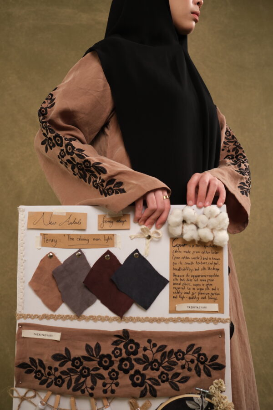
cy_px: 205
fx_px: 398
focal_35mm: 35
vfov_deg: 54.4
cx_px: 136
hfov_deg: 37.9
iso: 160
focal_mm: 23
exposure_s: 1/125
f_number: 3.6
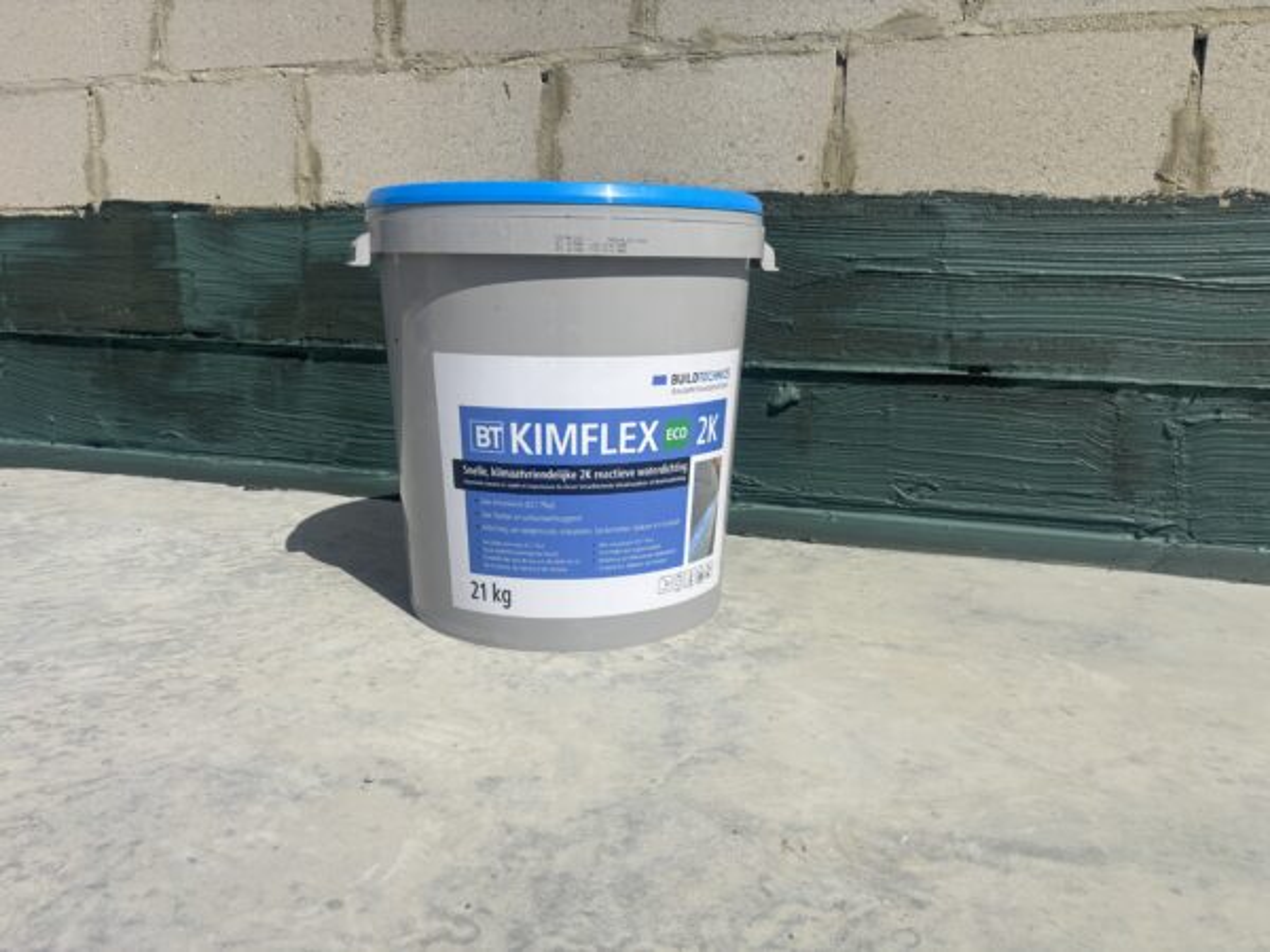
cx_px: 635
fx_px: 954
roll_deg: -0.8
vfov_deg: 53.1
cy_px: 476
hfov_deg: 67.3
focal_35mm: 26
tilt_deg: -11.5
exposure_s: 1/8333
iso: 50
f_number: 1.6
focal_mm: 5.96
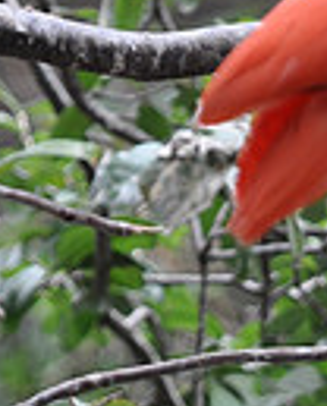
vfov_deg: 4.4
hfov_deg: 3.5
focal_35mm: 441
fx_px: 5310
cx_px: -462
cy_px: -194
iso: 400
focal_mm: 70
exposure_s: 1/250
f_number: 4
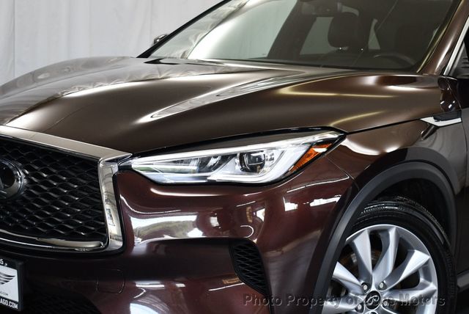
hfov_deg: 32.4
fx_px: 808
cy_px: 157
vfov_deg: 22.0
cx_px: 234
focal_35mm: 62
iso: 800
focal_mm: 31
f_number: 4.2
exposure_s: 1/160
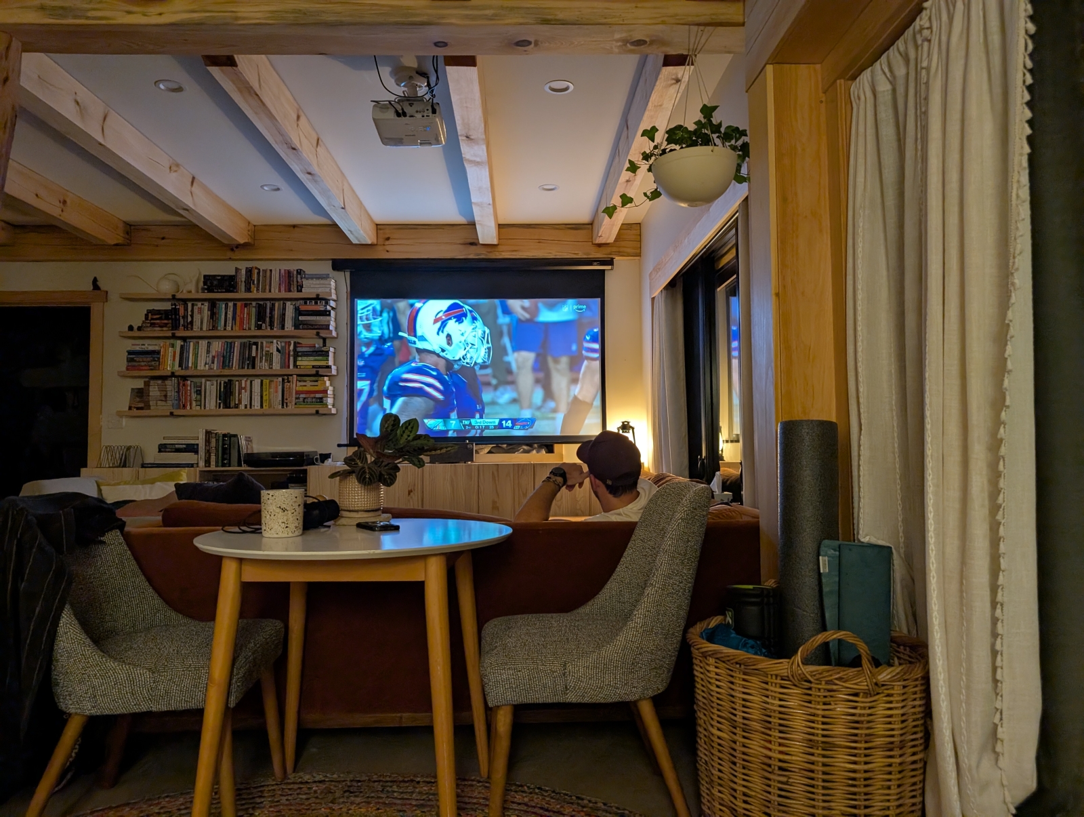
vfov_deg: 56.9
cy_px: 408
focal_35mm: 24
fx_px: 753
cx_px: 542
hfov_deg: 71.5
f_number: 1.68
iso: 378
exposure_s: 1/120
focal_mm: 6.9
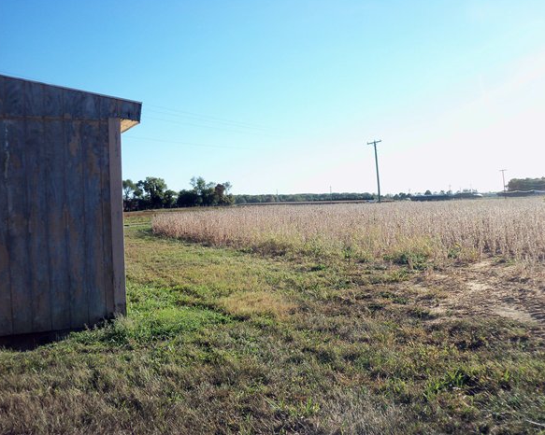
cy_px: 215
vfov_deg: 41.1
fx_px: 580
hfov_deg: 50.3
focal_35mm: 36
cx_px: 291
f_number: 2.9
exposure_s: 1/500
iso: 80
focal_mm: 5.7
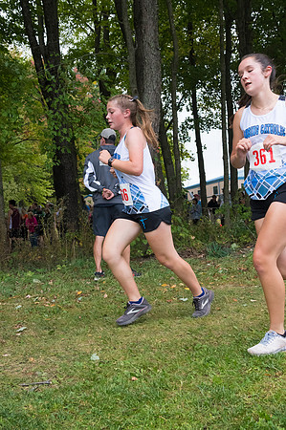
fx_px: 502
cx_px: 143
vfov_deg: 46.4
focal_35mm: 42
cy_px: 215
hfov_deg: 31.8
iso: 2000
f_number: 5.6
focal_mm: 28
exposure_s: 1/1250
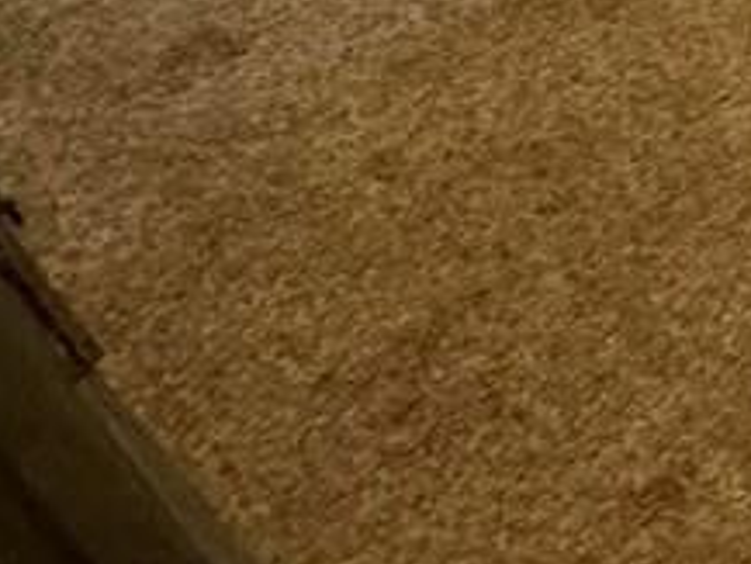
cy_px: -889
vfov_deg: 11.3
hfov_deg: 12.3
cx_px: 2070
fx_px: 2236
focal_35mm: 103
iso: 250
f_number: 2.2
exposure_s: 1/60
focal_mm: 2.22
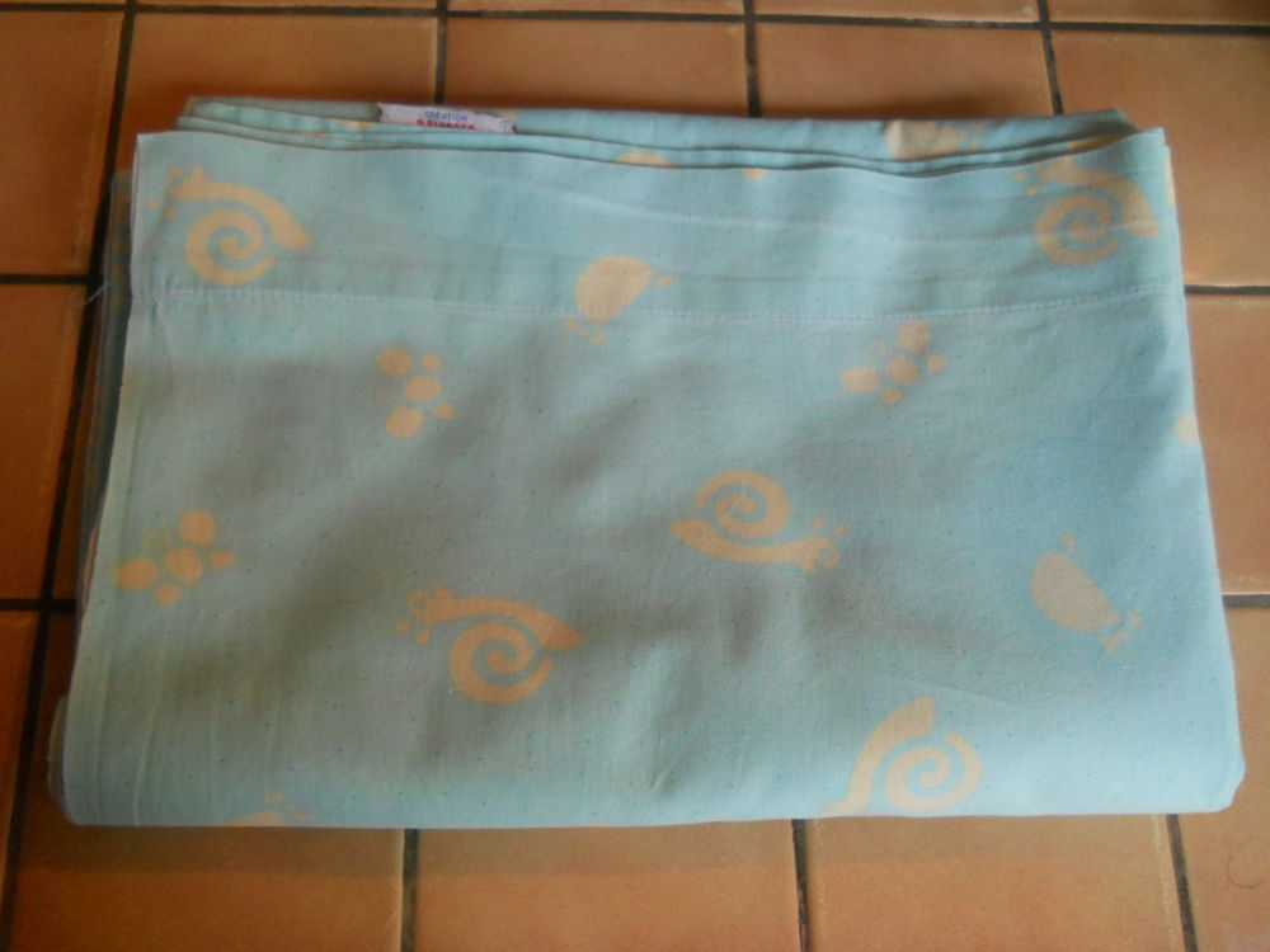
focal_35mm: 41
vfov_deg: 35.1
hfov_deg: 45.8
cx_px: 635
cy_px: 476
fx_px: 1504
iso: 400
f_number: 3.1
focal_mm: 6.72
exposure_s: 1/15
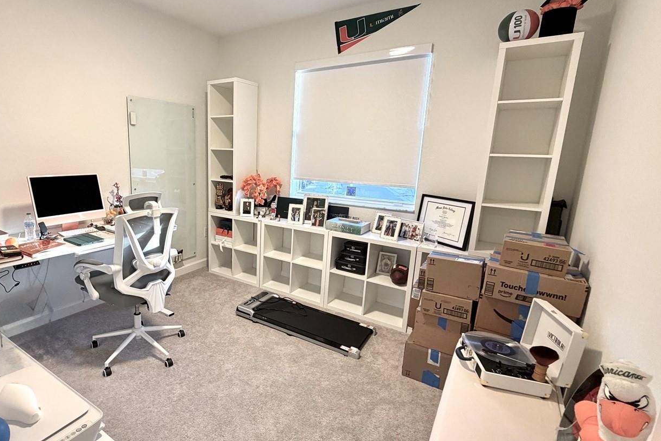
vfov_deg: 64.5
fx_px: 349
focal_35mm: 19
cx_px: 252
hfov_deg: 85.4
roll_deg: -1.0
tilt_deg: -10.7
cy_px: 221
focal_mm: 2.22
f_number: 2.2
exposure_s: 1/60
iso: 250
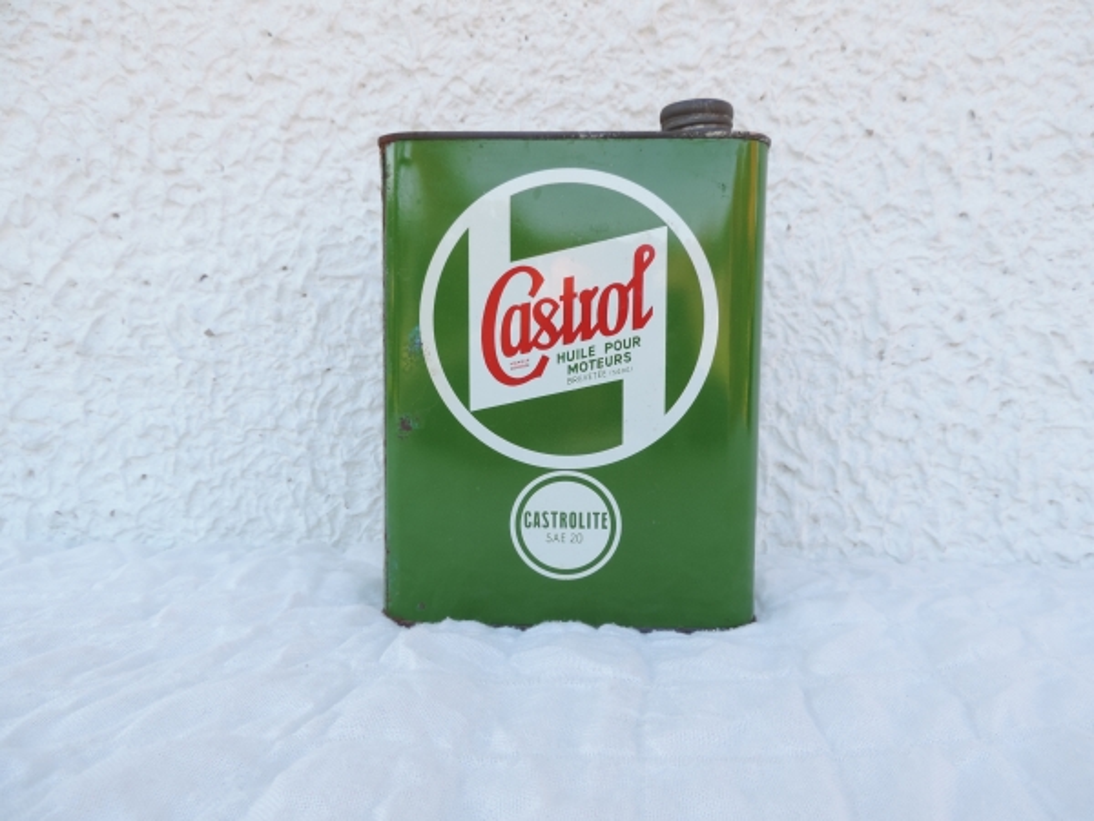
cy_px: 410
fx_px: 758
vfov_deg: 56.8
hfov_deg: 71.6
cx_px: 547
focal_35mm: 24
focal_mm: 4.3
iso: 80
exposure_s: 1/125
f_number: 3
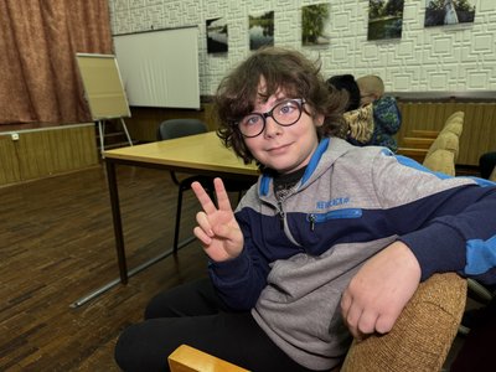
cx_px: 248
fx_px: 344
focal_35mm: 24
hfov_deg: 71.6
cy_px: 186
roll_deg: +1.1
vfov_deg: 56.8
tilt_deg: -14.3
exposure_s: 1/50
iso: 160
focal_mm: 6.76
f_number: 1.78
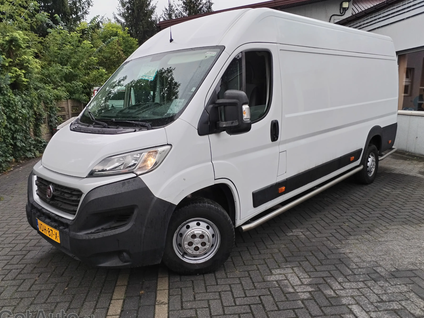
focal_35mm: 28
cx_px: 206
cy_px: 160
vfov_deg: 49.7
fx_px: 343
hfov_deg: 63.4
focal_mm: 4.75
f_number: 1.8
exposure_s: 1/146
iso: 100
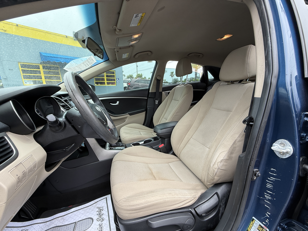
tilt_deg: -12.2
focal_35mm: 14
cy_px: 116
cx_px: 154
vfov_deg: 85.7
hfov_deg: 102.1
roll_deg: +0.1
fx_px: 125
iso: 50
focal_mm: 2.22
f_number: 2.2
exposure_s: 1/284
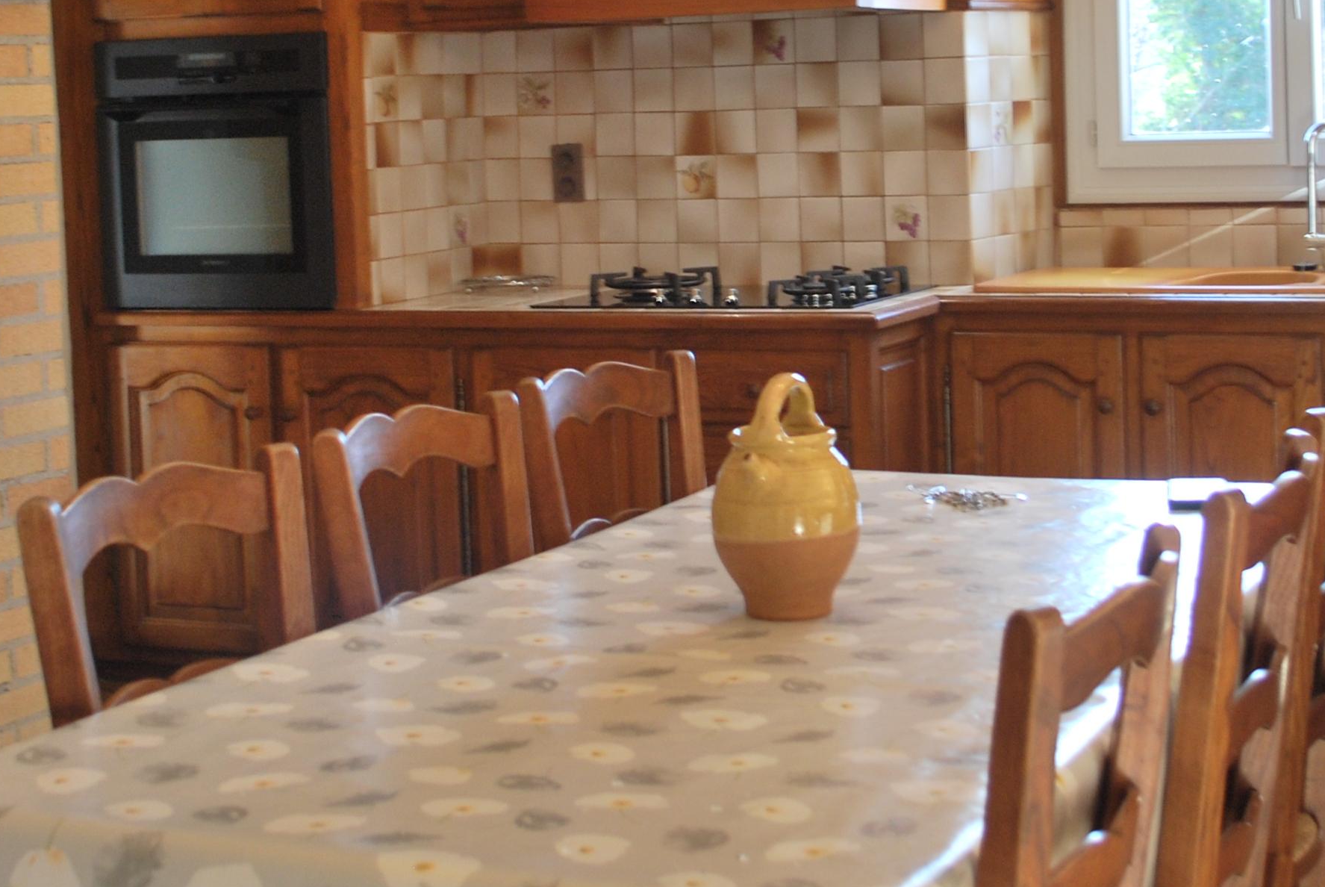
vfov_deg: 18.8
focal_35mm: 72
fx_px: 2653
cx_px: 768
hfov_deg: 28.0
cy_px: 184
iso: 200
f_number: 4
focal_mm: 22
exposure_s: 1/40
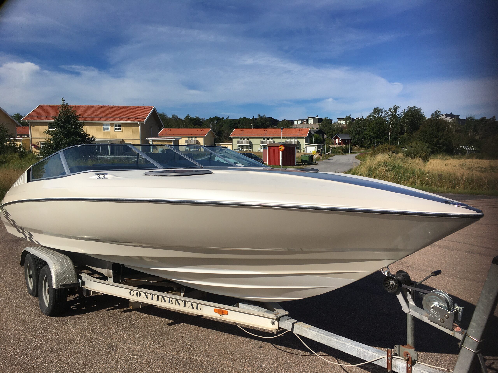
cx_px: 249
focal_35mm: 29
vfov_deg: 48.2
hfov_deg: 61.7
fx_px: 417
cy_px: 186
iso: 25
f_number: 2.2
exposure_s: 1/3663
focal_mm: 4.15
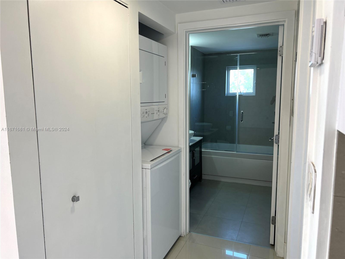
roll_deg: +0.3
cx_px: 172
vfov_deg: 53.1
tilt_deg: -7.8
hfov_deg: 67.3
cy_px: 130
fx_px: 259
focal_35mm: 26
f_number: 1.5
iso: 80
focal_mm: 5.7
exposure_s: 1/120
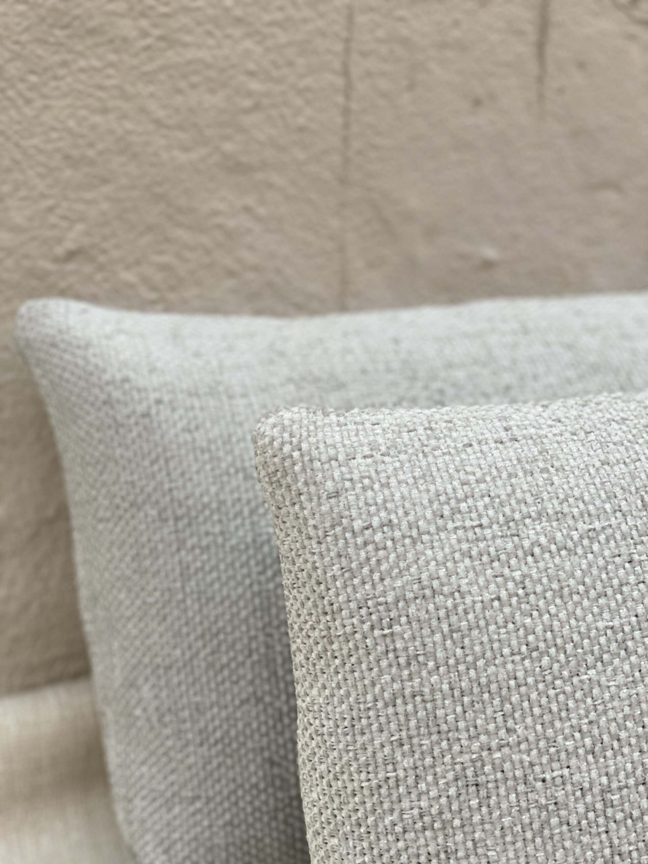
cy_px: 432
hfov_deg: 28.0
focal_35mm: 52
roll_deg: -0.5
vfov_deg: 36.8
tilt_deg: -20.1
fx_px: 1298
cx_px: 324
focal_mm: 6
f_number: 2
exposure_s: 1/122
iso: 160
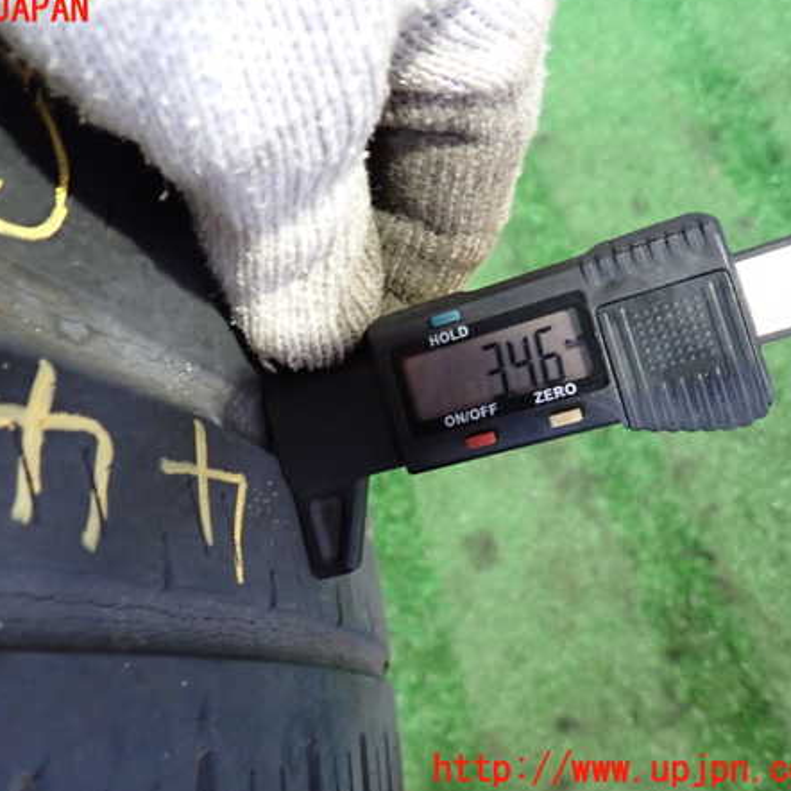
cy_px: 390
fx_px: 776
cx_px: 301
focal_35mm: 30
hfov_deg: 53.5
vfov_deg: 54.0
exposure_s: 1/30
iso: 640
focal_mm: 4.5
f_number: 2
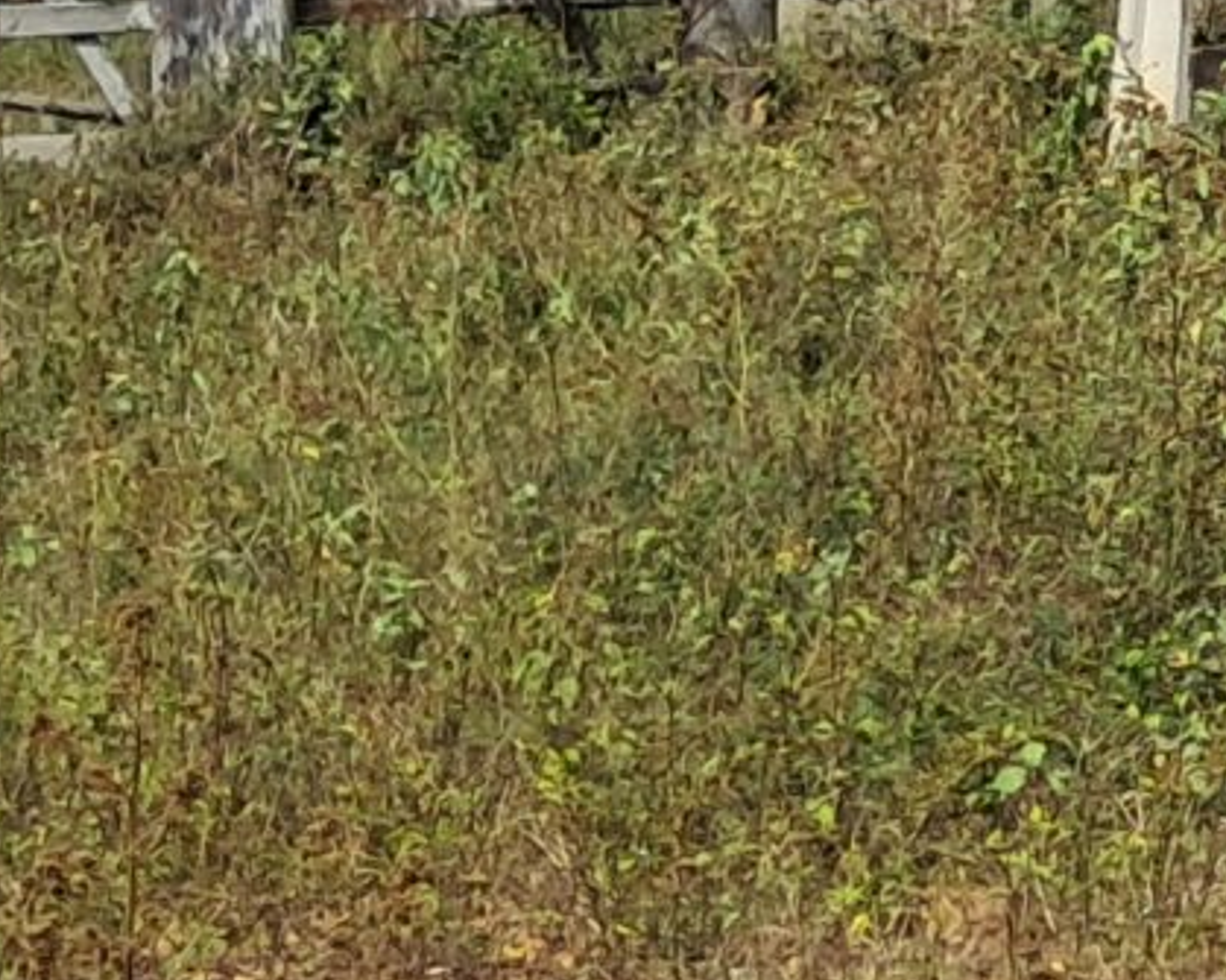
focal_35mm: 161
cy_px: -316
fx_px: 5841
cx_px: 2906
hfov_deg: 10.4
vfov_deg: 9.4
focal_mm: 4
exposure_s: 1/776
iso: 50
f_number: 1.8
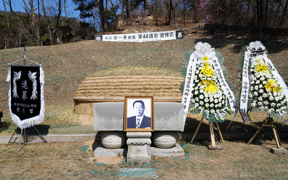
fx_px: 204
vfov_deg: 47.6
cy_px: 87
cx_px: 143
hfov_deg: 70.4
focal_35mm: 26
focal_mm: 25
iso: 100
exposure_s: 1/500
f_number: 5.6
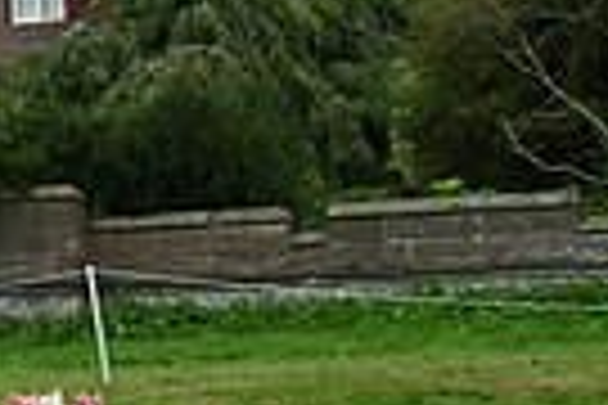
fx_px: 2905
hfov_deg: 10.8
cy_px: 115
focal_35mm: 172
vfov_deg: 8.0
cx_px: -649
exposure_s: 1/1250
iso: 800
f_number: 5.6
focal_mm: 40
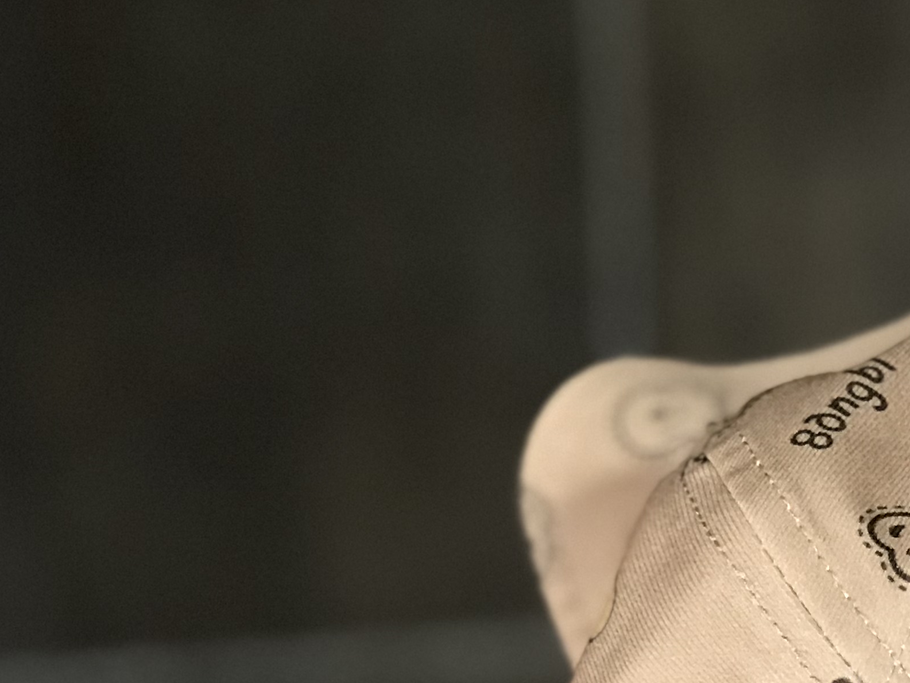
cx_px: 1082
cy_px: 772
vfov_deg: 10.1
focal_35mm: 145
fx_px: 3812
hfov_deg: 13.3
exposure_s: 1/50
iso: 250
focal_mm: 6.6
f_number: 2.8
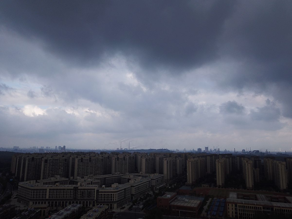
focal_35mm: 26
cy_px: 110
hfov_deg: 67.3
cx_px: 146
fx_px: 219
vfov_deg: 53.1
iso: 100
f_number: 2.2
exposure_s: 1/774
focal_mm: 4.73
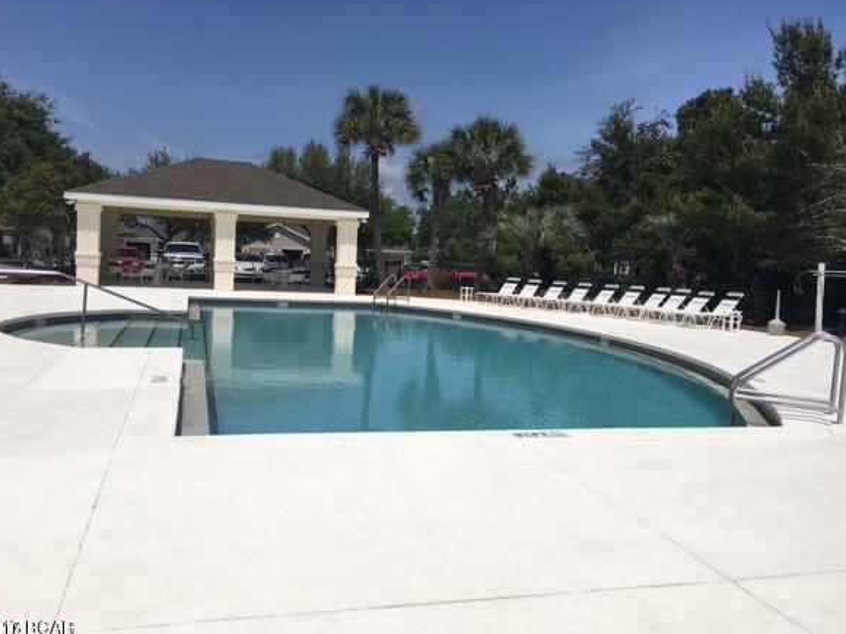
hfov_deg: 56.8
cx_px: 427
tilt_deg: -2.1
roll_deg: -2.1
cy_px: 308
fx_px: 782
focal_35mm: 32
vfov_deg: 44.2
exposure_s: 1/3497
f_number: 2.2
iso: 25
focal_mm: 4.15
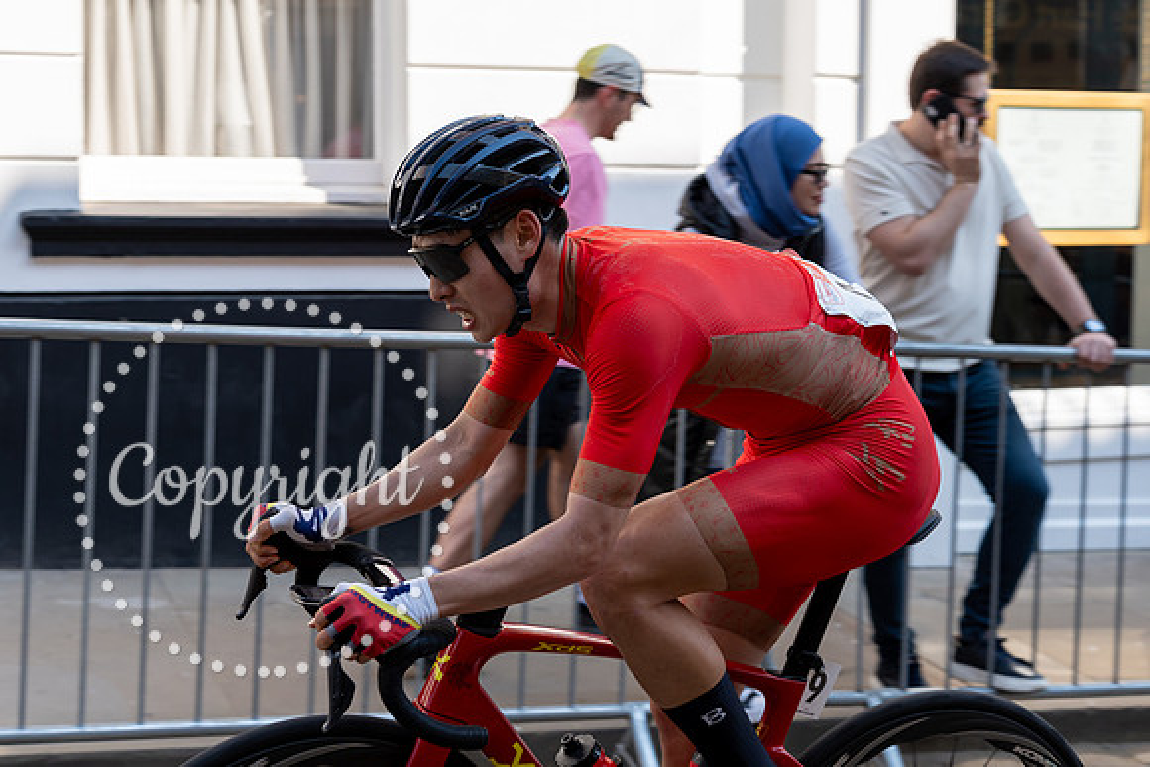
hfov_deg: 34.3
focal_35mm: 58
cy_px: 269
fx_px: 1861
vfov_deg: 23.2
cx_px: 546
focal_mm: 43
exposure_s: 1/500
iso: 100
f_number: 3.5
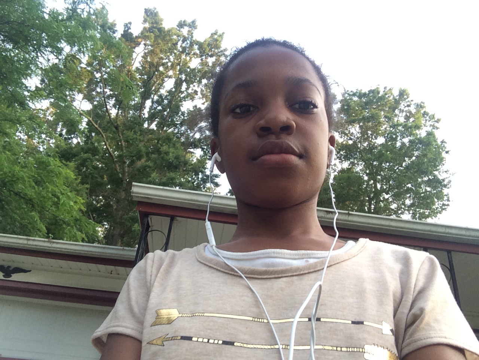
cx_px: 240
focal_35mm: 31
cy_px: 180
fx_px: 429
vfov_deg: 45.4
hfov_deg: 58.4
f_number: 2.4
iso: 50
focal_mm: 2.15
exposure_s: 1/40
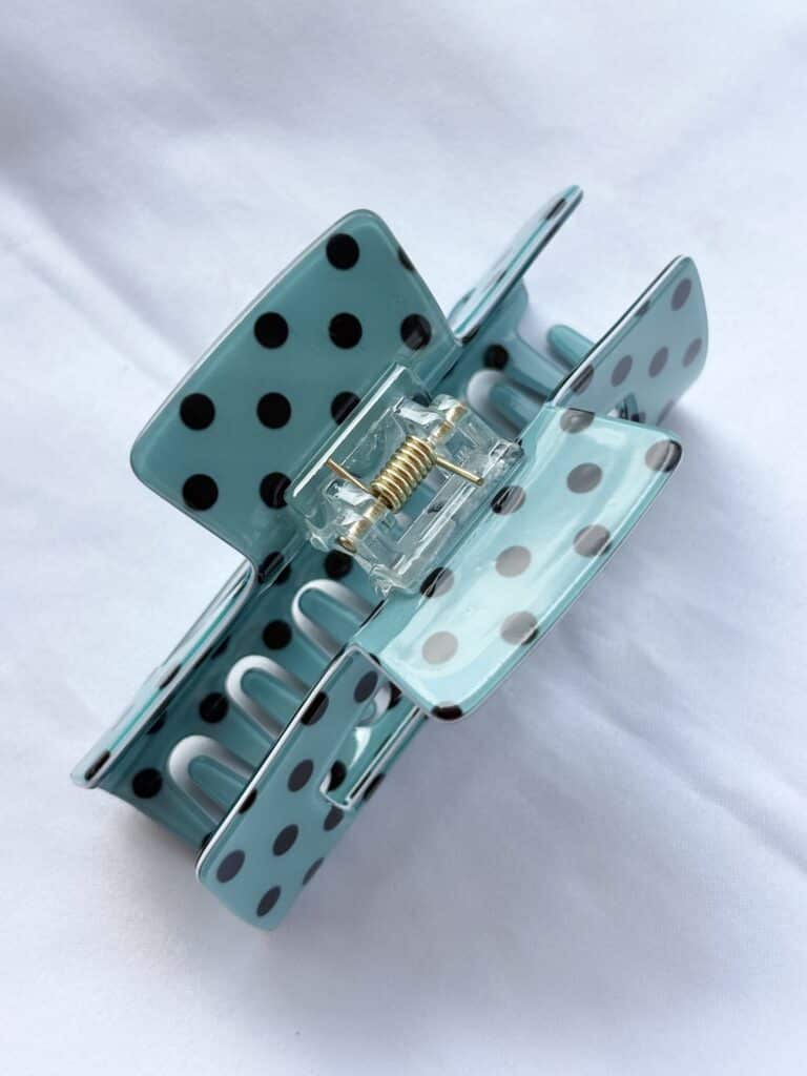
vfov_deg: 36.8
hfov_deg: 28.0
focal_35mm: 52
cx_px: 404
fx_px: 1616
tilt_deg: -62.0
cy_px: 538
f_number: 1.6
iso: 32
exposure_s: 1/1901
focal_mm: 5.96
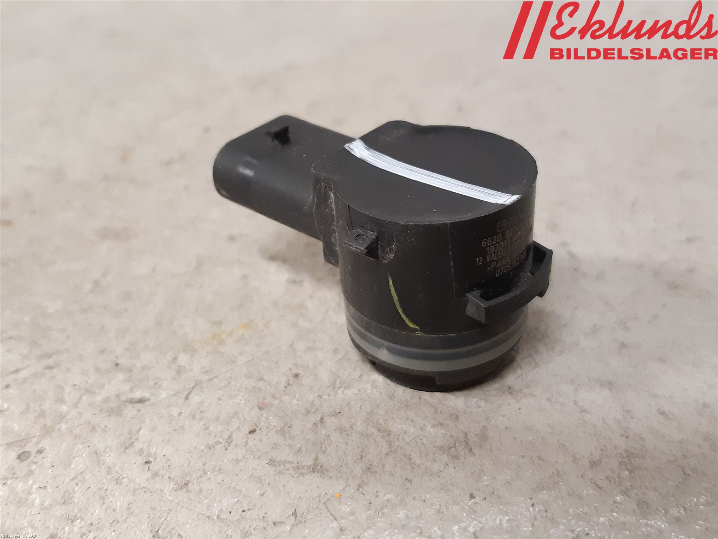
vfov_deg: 53.1
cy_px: 270
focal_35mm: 26
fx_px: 539
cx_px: 359
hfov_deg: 67.3
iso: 320
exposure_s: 1/50
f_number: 1.7
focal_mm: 3.93
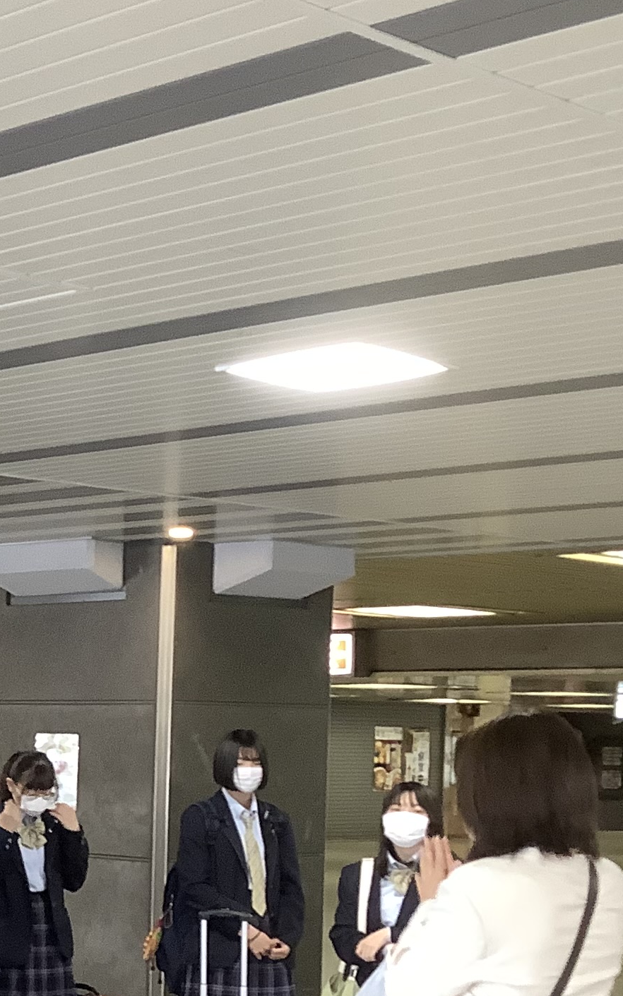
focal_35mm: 76
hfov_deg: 15.7
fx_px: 2064
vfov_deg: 26.5
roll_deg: -0.8
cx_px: -320
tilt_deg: -3.2
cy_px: 829
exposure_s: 1/50
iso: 160
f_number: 2.4
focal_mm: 3.3
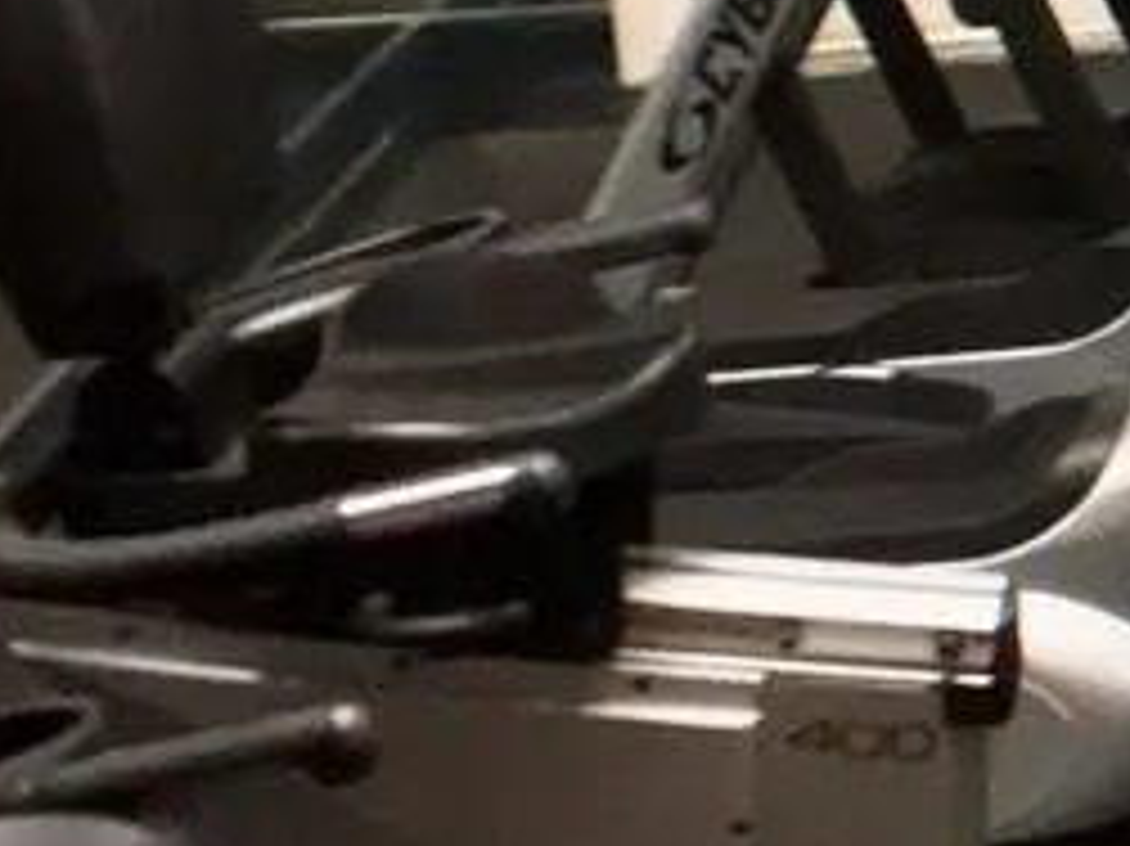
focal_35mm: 185
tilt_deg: -3.4
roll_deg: +0.8
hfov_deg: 8.7
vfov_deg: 7.7
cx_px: 3516
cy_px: -792
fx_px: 6036
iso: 200
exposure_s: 1/30
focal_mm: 4.15
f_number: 2.2
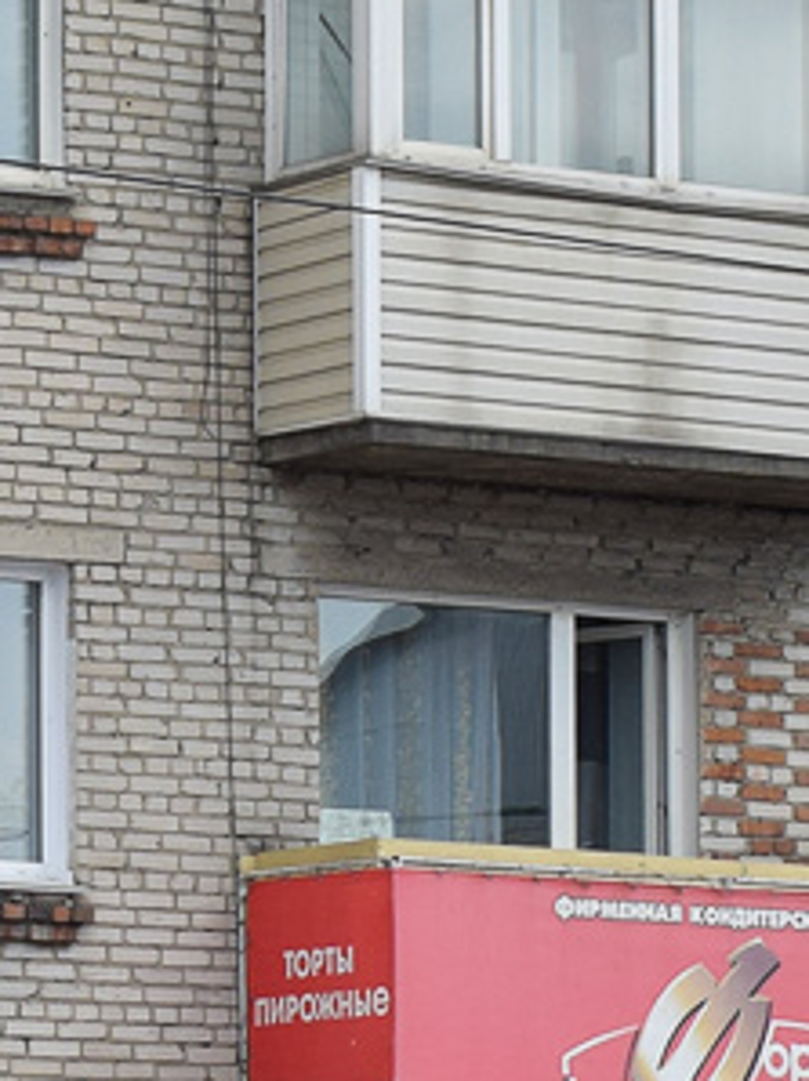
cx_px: 116
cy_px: 1320
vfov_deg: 10.5
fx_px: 5804
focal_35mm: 186
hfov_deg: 8.0
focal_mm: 32
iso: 200
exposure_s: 1/800
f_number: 5.6
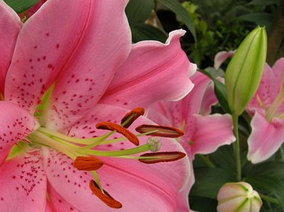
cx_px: 108
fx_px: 410
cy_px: 134
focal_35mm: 50
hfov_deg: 38.0
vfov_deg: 28.9
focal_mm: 7.5
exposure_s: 1/18.8
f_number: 4.8
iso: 64
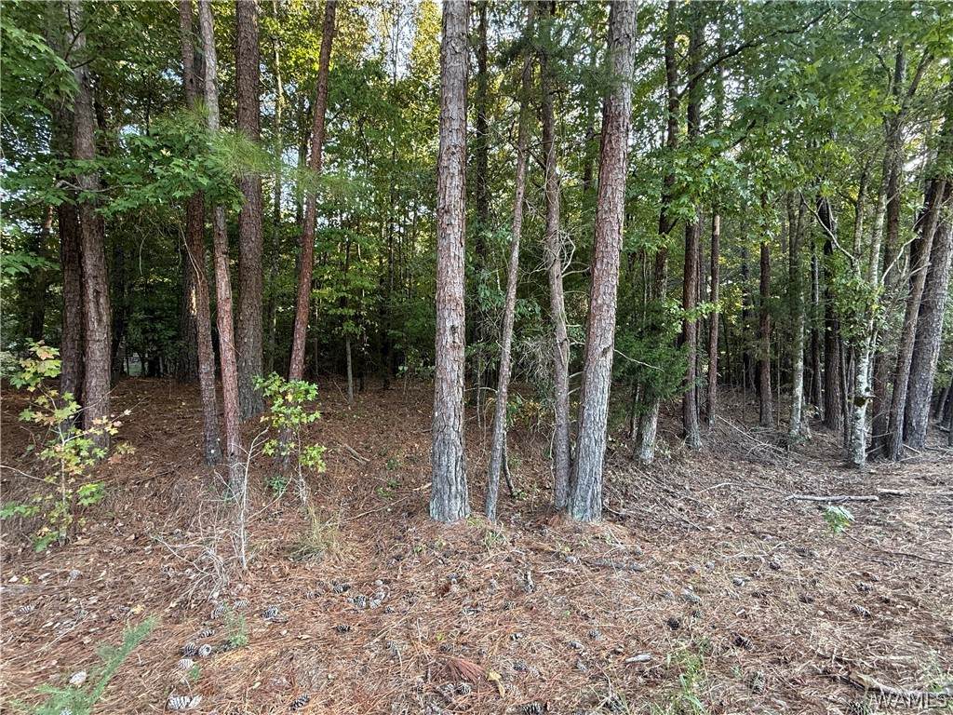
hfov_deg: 102.1
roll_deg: +0.0
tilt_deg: -0.4
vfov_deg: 85.7
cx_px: 476
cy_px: 358
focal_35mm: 14
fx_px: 385
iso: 125
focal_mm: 2.22
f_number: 2.2
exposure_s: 1/99
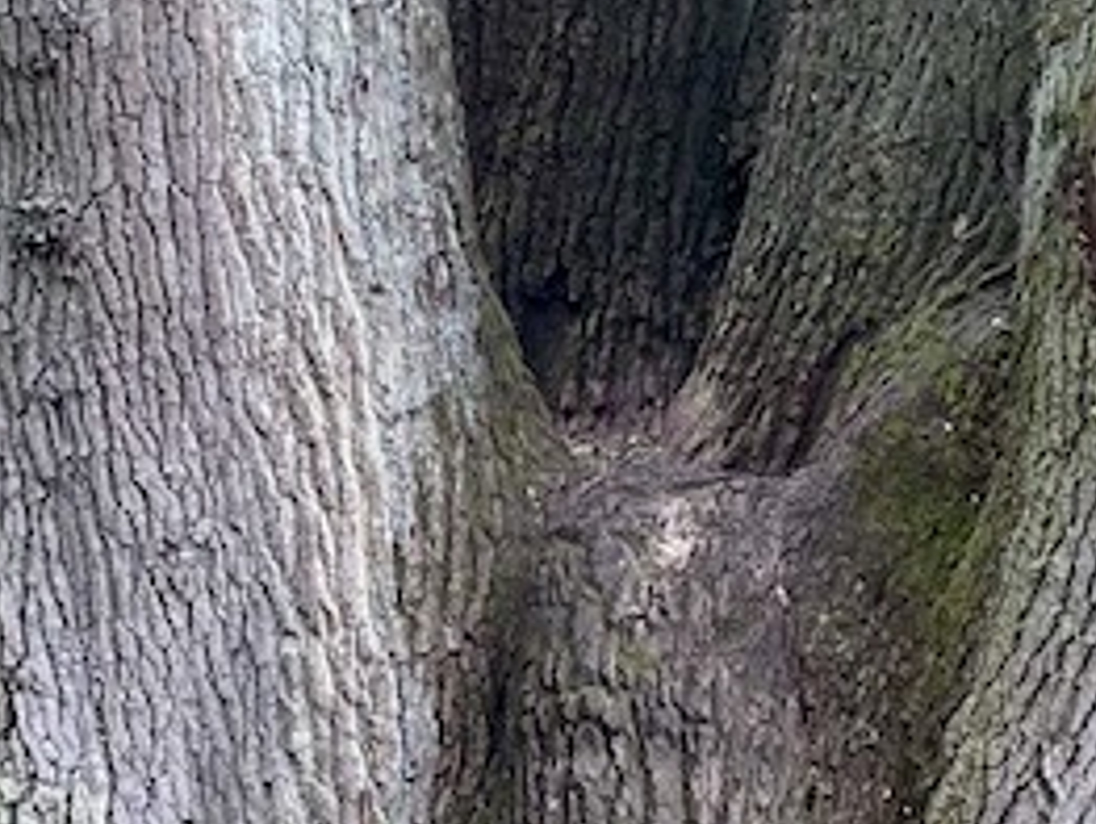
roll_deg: -0.5
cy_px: -443
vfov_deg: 11.2
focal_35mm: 127
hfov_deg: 15.1
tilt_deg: +8.7
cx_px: 1213
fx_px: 4025
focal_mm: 4.2
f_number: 1.6
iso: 32
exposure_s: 1/183
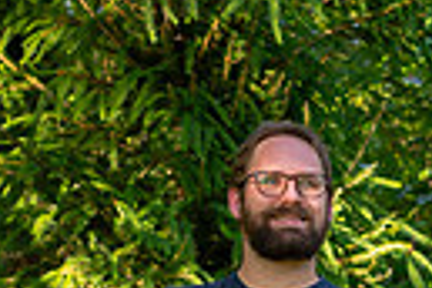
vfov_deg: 6.7
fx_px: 2388
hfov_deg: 9.8
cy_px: 512
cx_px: 788
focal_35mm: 199
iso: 800
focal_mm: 40
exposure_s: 1/640
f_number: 4
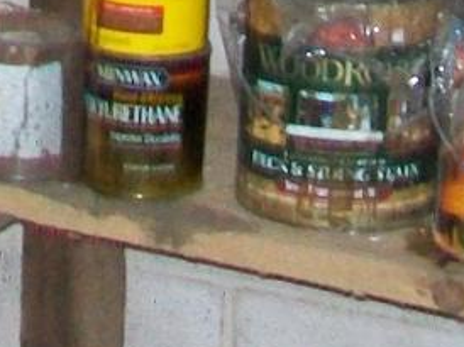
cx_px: -359
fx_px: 2397
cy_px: -15
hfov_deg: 10.4
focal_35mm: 179
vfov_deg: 8.2
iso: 160
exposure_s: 1/60
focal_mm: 6.1
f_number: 2.7
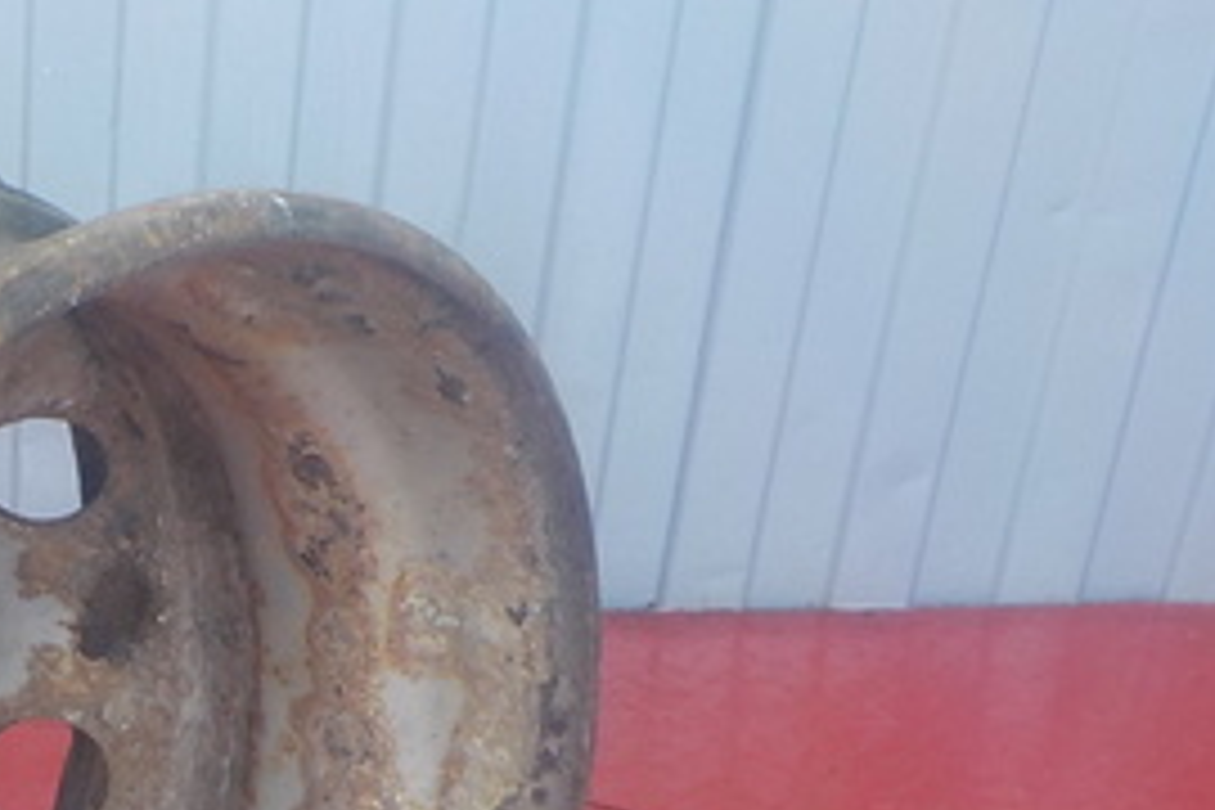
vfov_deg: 17.6
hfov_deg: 25.3
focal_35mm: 74
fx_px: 2497
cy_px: 968
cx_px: -144
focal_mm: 4.1
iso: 125
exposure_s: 1/30
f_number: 3.3
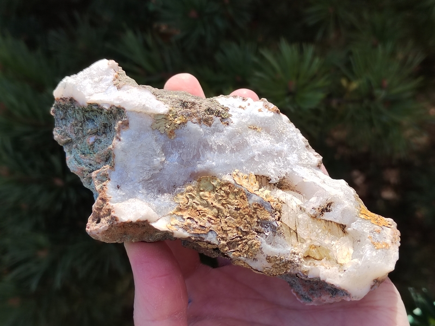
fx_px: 578
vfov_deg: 31.5
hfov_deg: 41.2
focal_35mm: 46
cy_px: 163
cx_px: 218
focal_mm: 5.52
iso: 306
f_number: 1.9
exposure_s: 1/1629
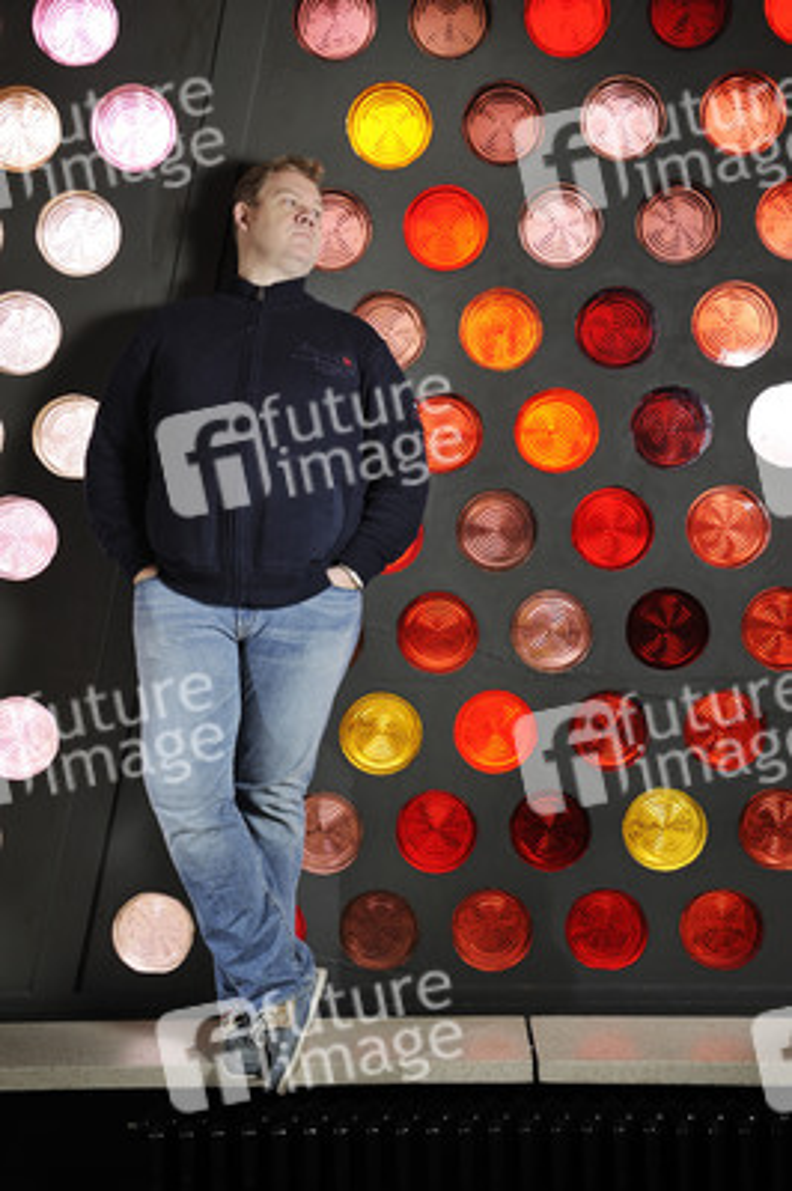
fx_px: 1587
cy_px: 596
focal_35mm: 48
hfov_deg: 28.0
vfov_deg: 41.1
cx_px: 396
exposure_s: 1/100
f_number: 4
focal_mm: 48
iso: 400
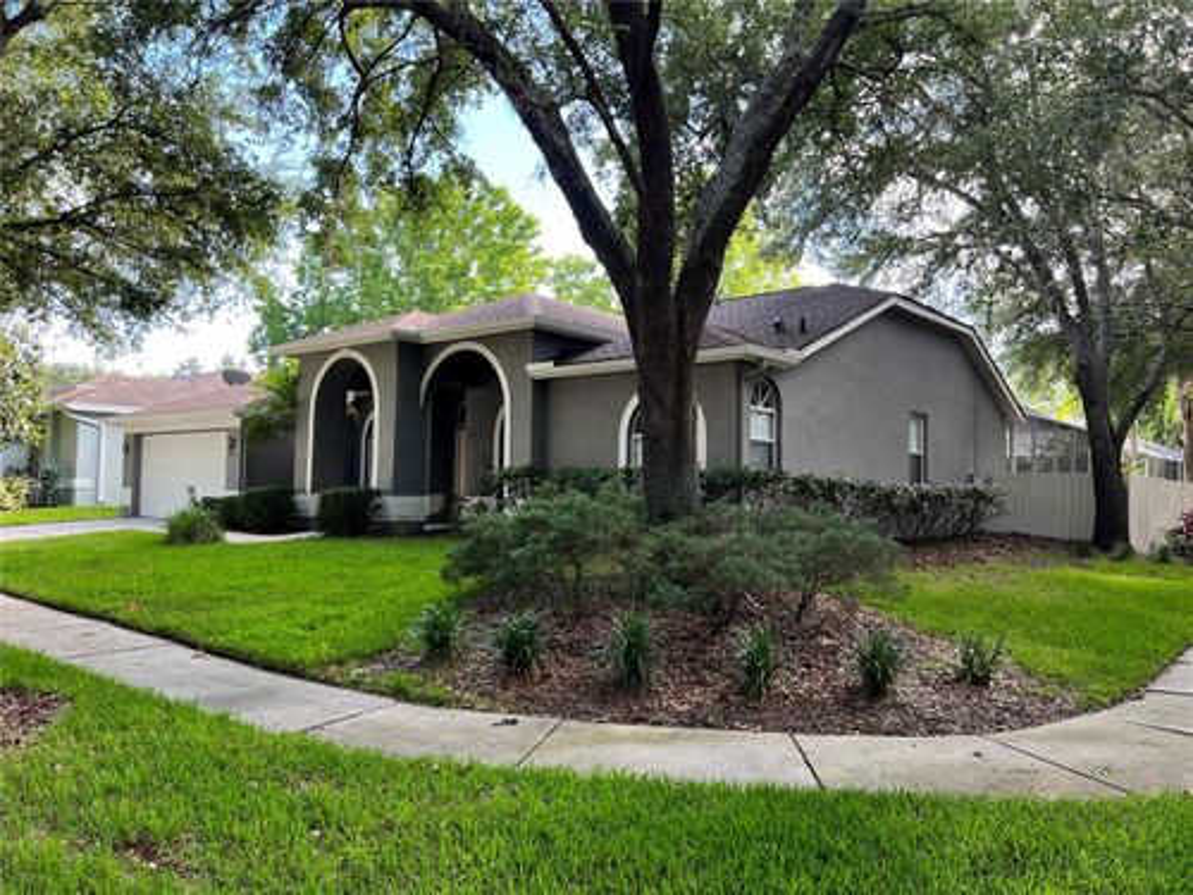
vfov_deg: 53.1
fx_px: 896
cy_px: 448
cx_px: 596
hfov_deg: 67.3
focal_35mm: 26
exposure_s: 1/248
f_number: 1.5
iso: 50
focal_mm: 5.7
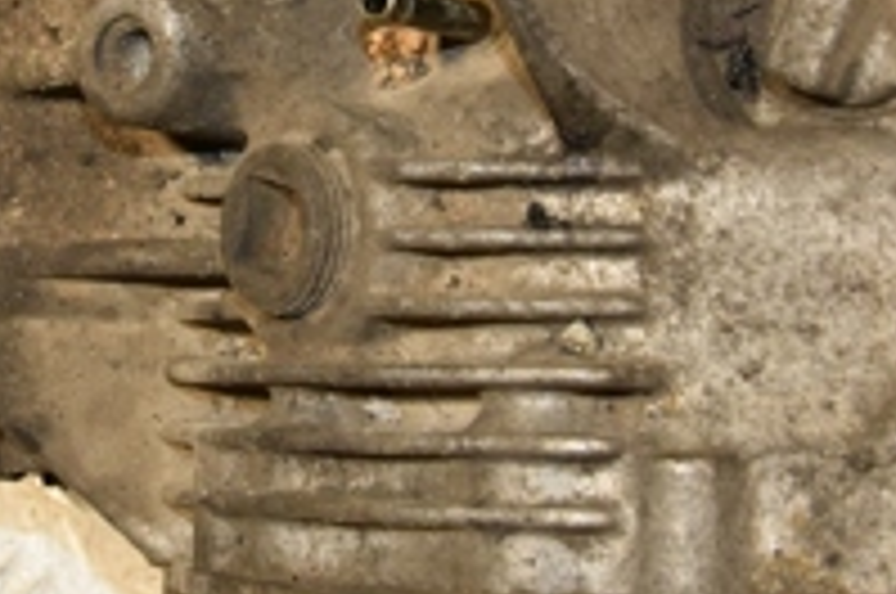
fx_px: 2882
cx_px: 248
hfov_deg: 17.6
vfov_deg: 11.7
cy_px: 45
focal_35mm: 116
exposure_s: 1/200
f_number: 5.6
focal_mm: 24
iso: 800
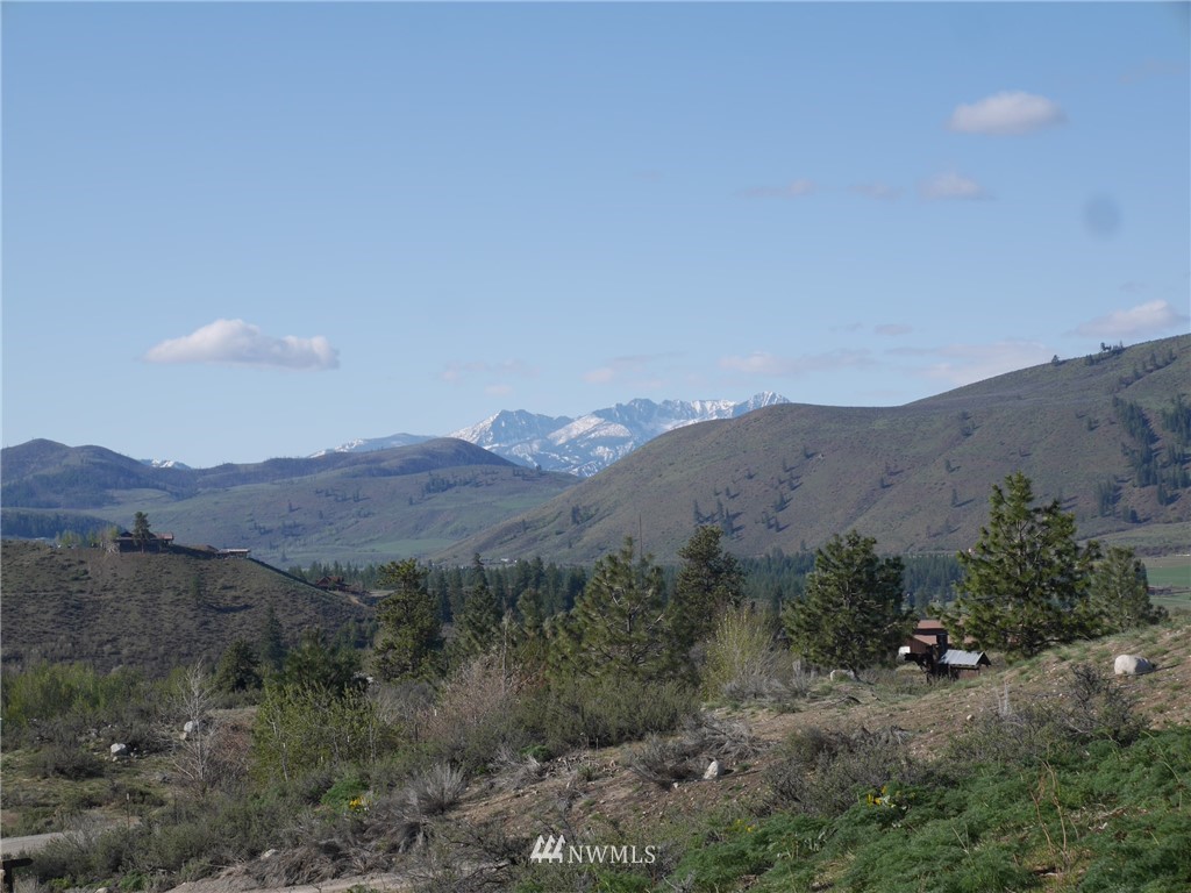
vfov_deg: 17.6
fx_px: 2890
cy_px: 446
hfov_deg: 23.3
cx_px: 596
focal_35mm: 84
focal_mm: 42
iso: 200
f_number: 8
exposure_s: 1/320
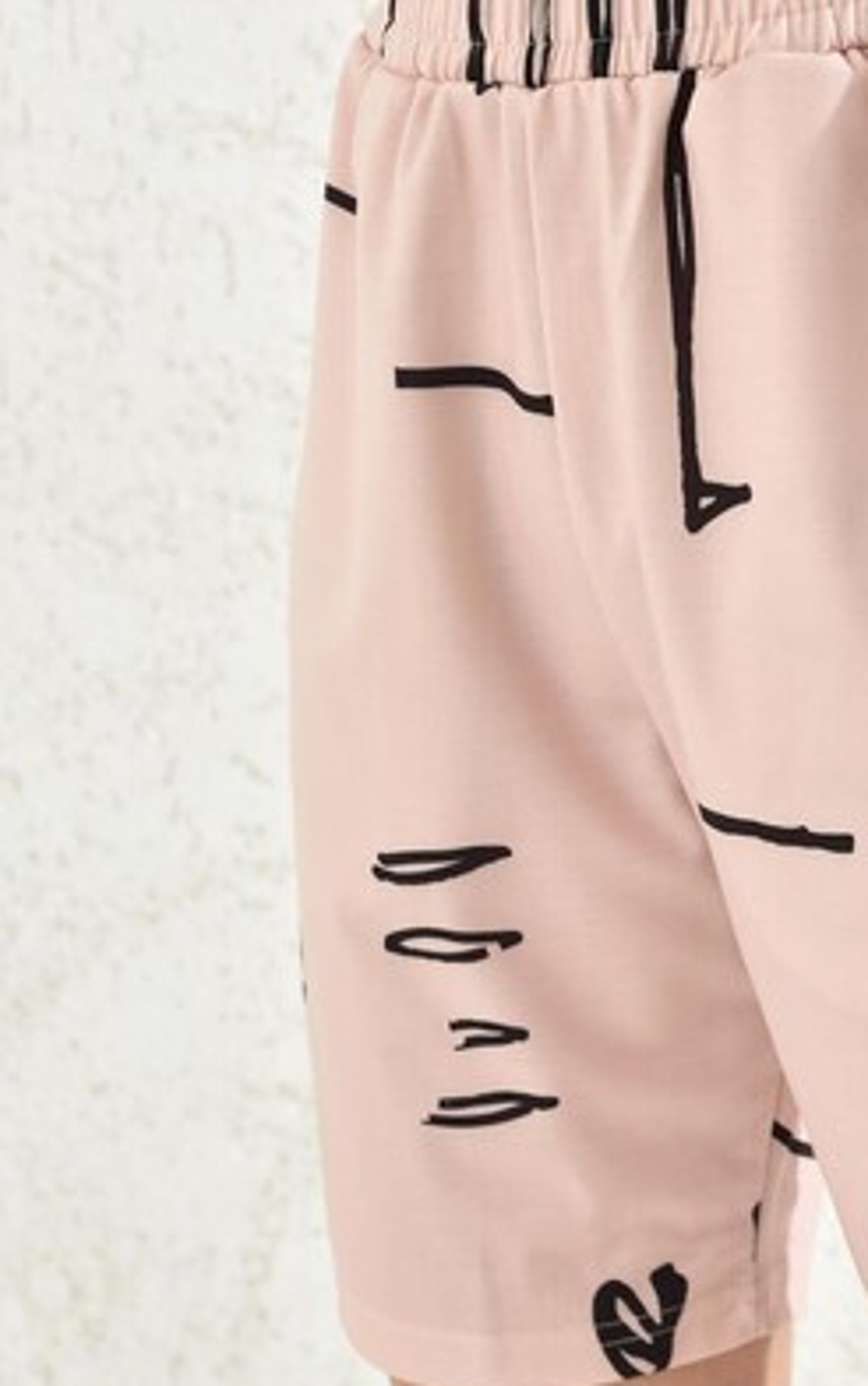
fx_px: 4045
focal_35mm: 107
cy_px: 497
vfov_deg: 19.4
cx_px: 847
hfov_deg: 12.1
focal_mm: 55
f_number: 7.1
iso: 100
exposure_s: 1/160
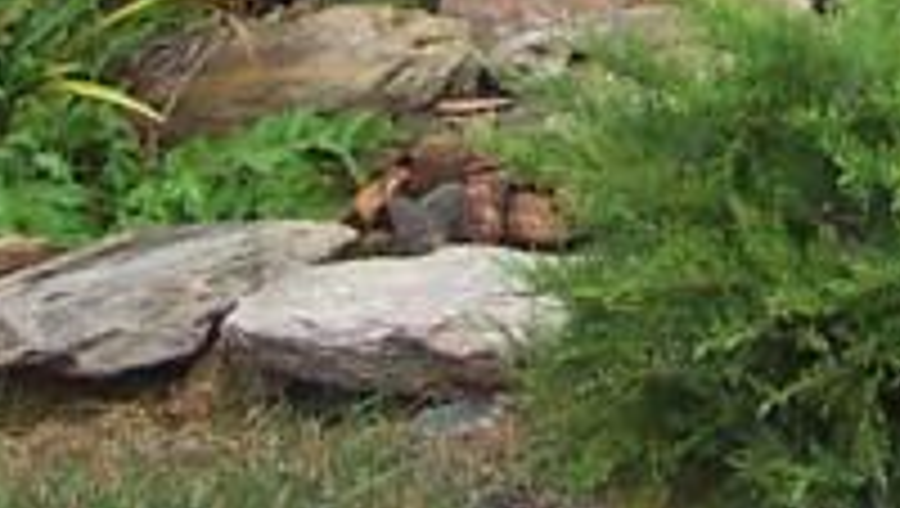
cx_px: 1724
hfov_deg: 8.9
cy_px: -1214
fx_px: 5471
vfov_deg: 5.0
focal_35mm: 229
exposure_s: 1/350
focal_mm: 8
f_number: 2.8
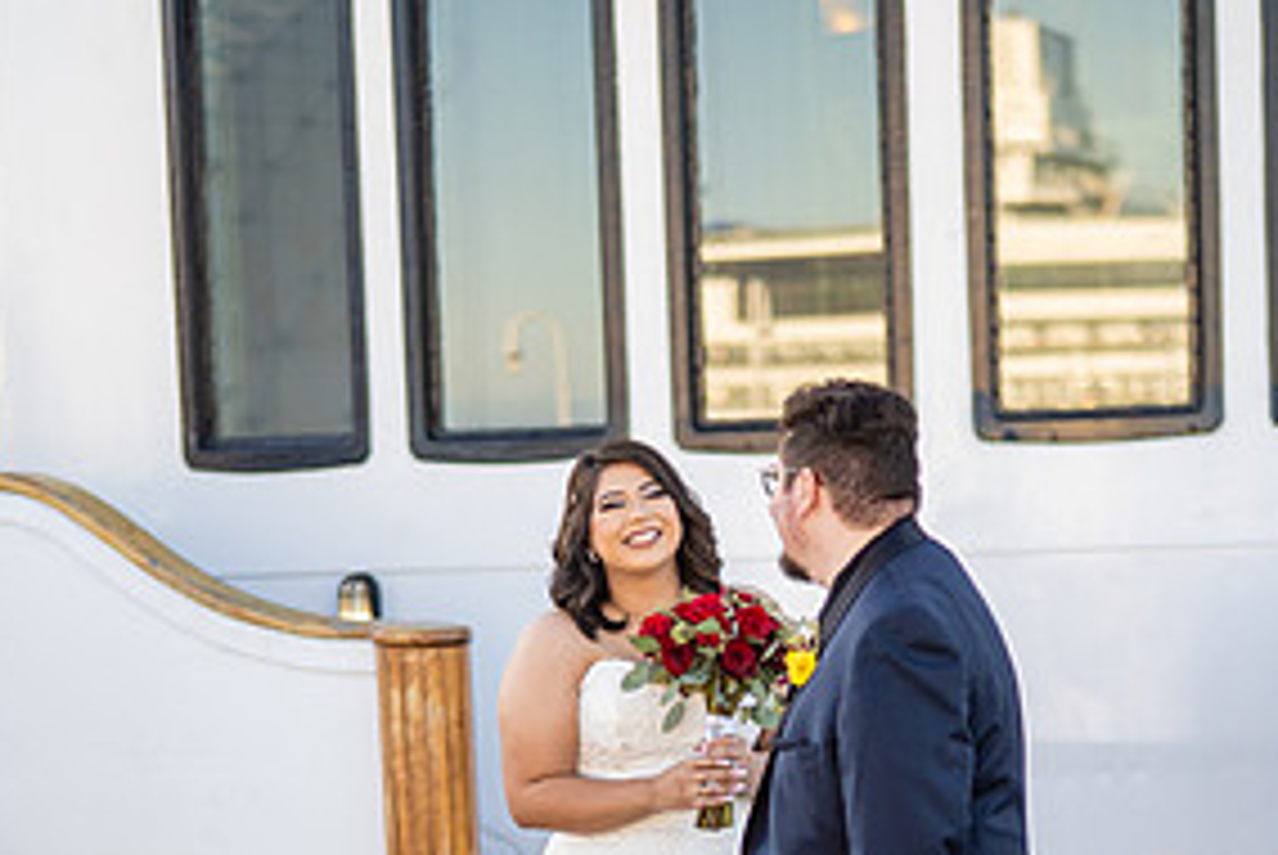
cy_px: 821
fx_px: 3625
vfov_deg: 13.3
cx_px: 706
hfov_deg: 20.0
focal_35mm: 102
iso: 200
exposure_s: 1/2500
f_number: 1.4
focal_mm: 50
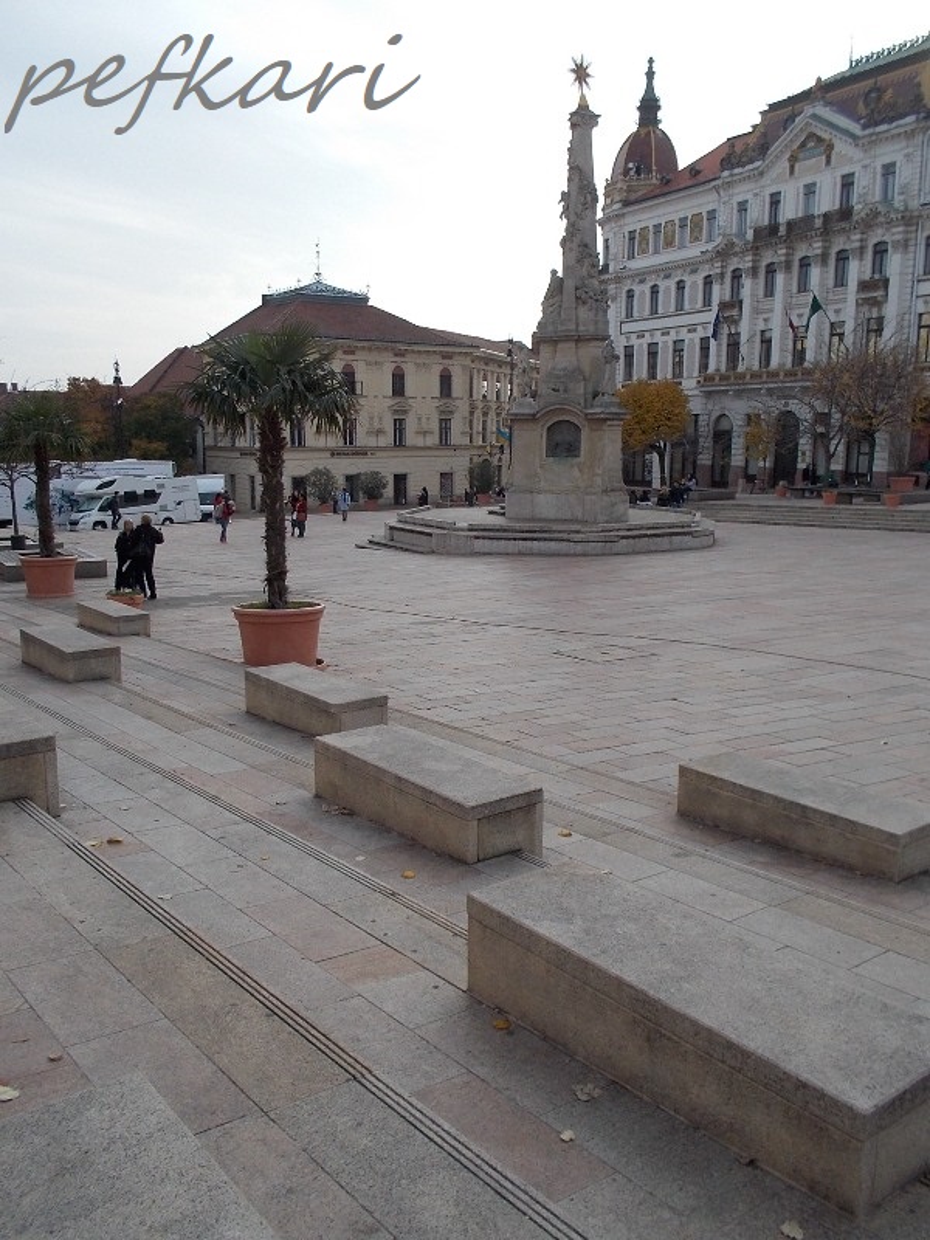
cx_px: 465
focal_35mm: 29
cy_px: 620
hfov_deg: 48.2
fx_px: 1039
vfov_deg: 61.7
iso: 80
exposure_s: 1/500
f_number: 3.3
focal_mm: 4.1
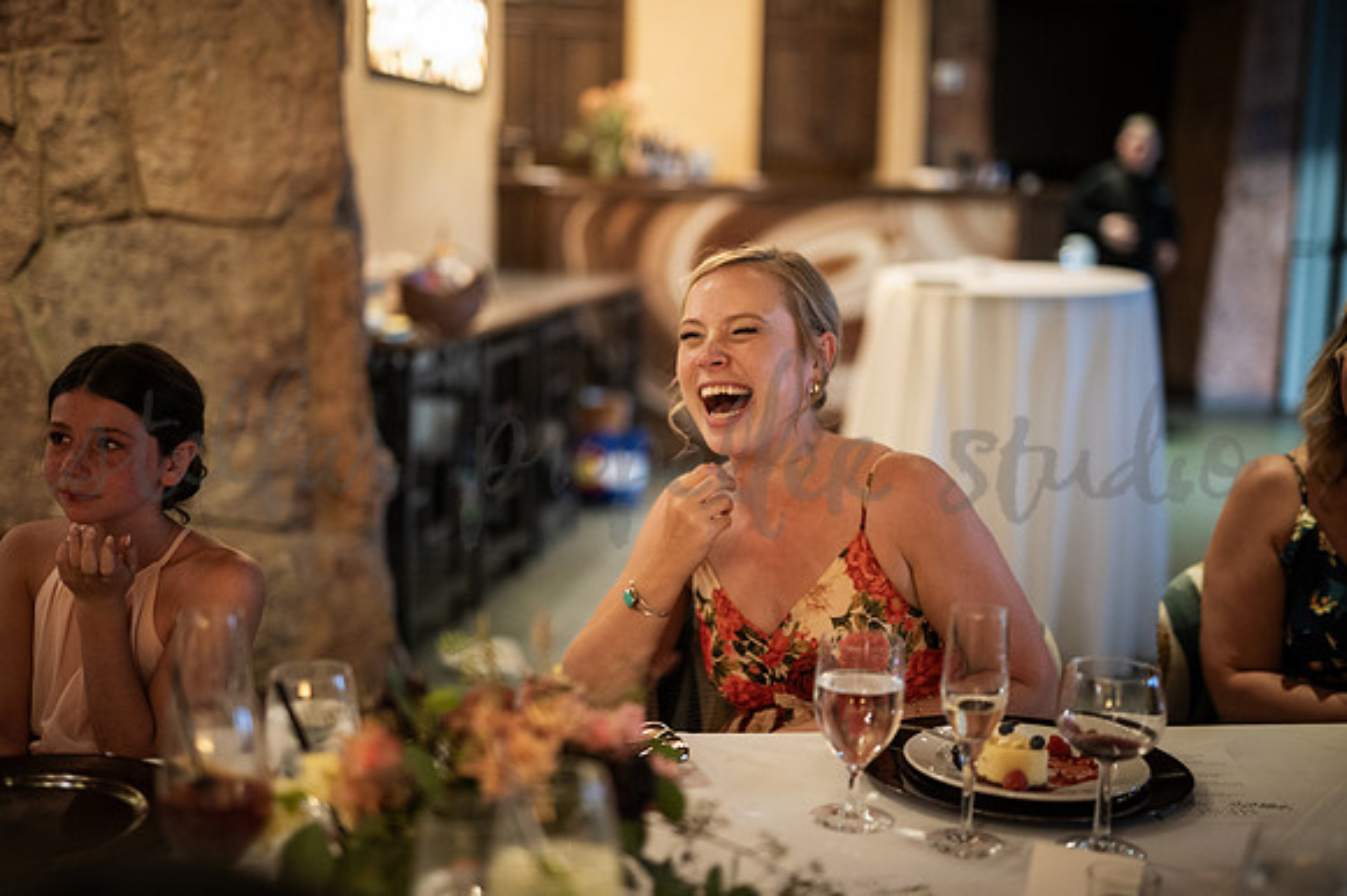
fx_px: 1870
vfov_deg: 27.0
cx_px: 674
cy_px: 448
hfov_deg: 39.6
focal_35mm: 50
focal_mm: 50
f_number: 1.4
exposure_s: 1/125
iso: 2500
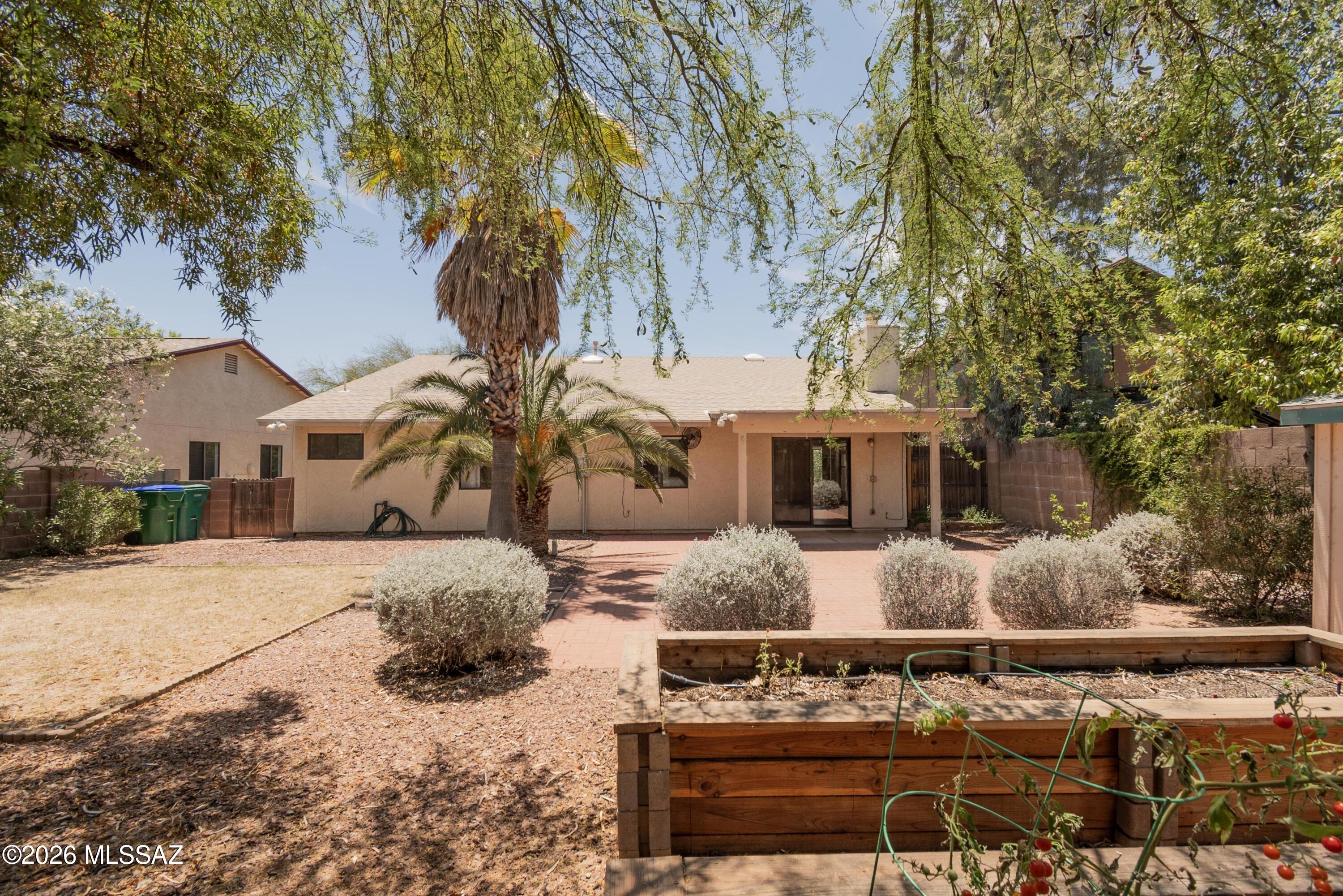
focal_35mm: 15
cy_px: 448
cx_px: 672
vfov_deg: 77.3
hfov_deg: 100.4
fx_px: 560
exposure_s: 1/320
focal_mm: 10
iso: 160
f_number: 8
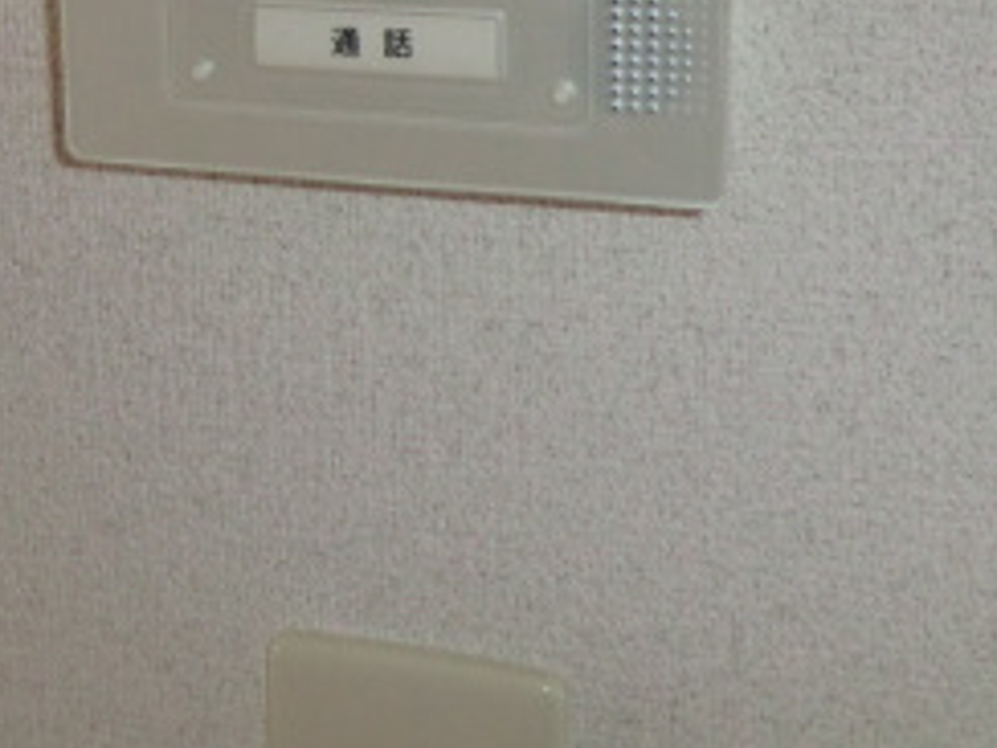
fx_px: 1815
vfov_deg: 21.9
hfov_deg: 30.6
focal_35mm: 63
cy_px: -98
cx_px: 364
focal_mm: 4.3
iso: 250
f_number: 3.2
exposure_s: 1/60
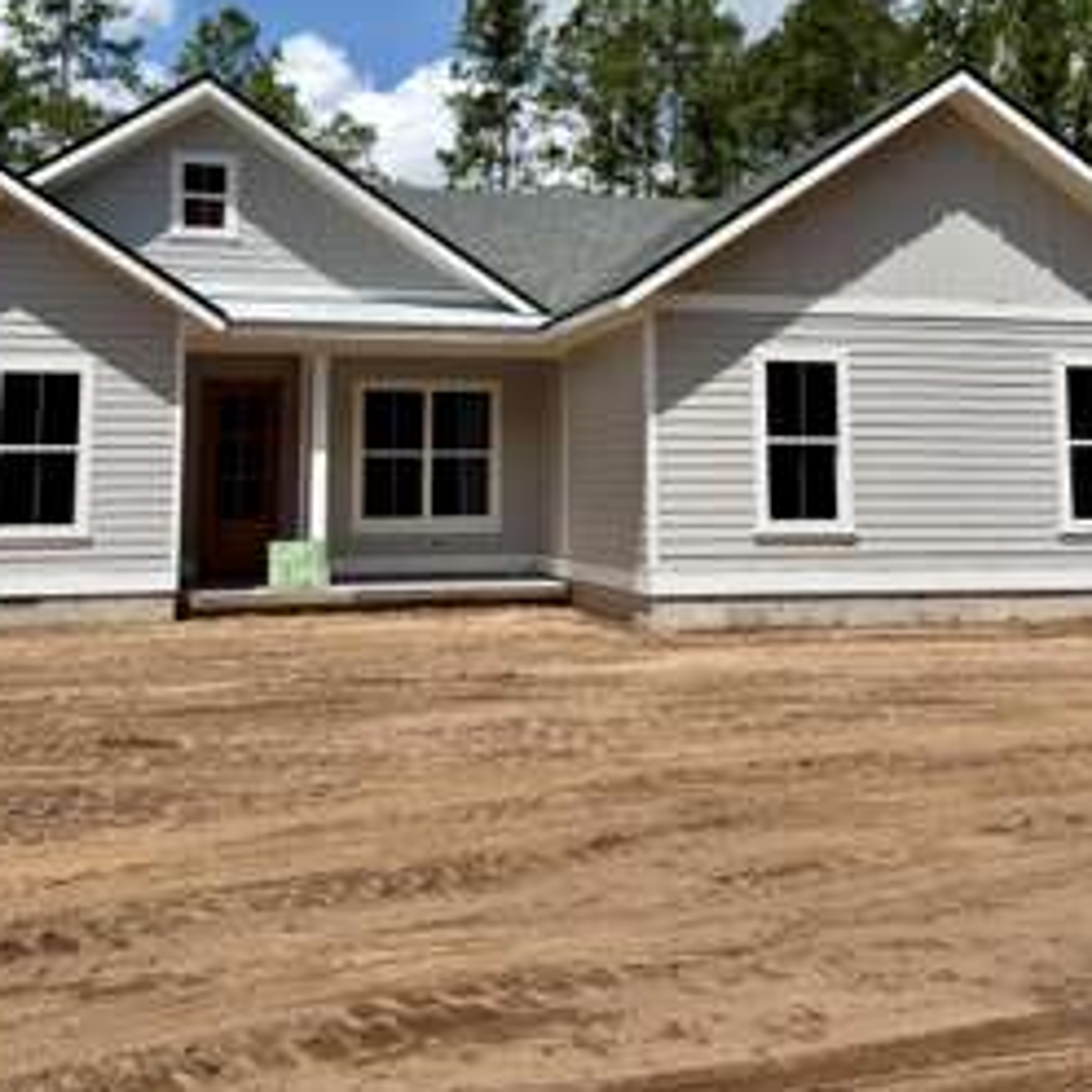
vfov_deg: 40.1
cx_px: 572
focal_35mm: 41
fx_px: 1463
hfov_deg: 40.9
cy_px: 319
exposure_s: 1/7353
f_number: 1.78
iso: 80
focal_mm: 6.76
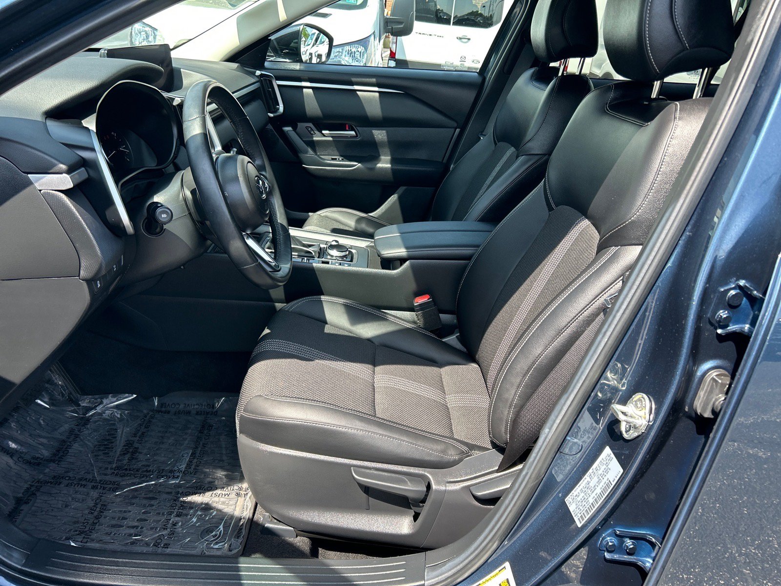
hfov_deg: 67.3
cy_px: 293
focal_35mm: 26
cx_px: 390
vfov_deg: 53.1
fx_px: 587
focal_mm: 5.7
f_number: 1.5
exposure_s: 1/336
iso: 50
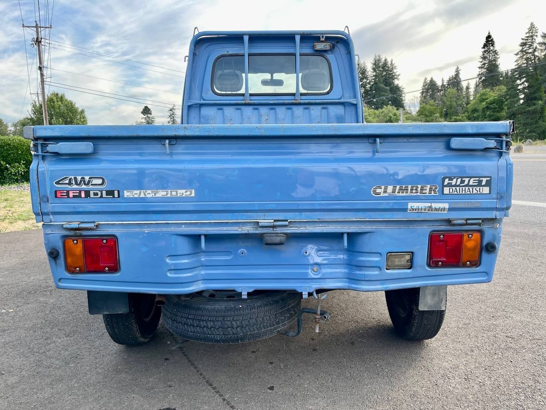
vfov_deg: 54.9
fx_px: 394
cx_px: 273
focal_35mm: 25
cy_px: 205
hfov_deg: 69.4
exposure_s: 1/382
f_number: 1.6
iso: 32
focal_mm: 5.1
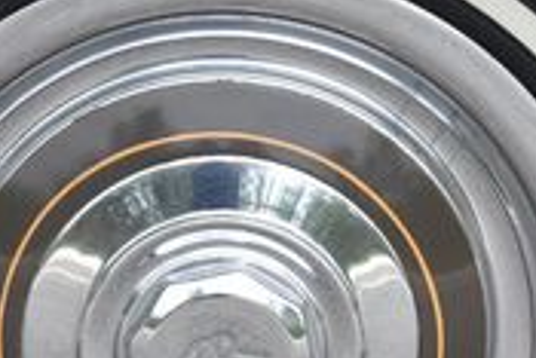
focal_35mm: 274
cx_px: 242
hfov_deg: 7.5
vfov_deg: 5.0
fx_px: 4083
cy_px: 288
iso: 800
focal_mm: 50
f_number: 8
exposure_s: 1/400
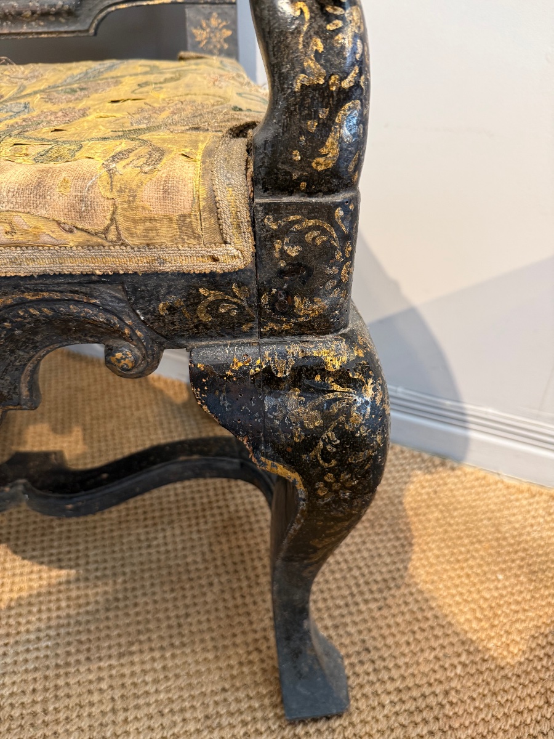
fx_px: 512
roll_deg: +1.7
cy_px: 370
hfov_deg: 56.8
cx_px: 277
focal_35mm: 24
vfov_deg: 71.6
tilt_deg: -34.2
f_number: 1.78
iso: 250
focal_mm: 6.76
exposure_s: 1/50
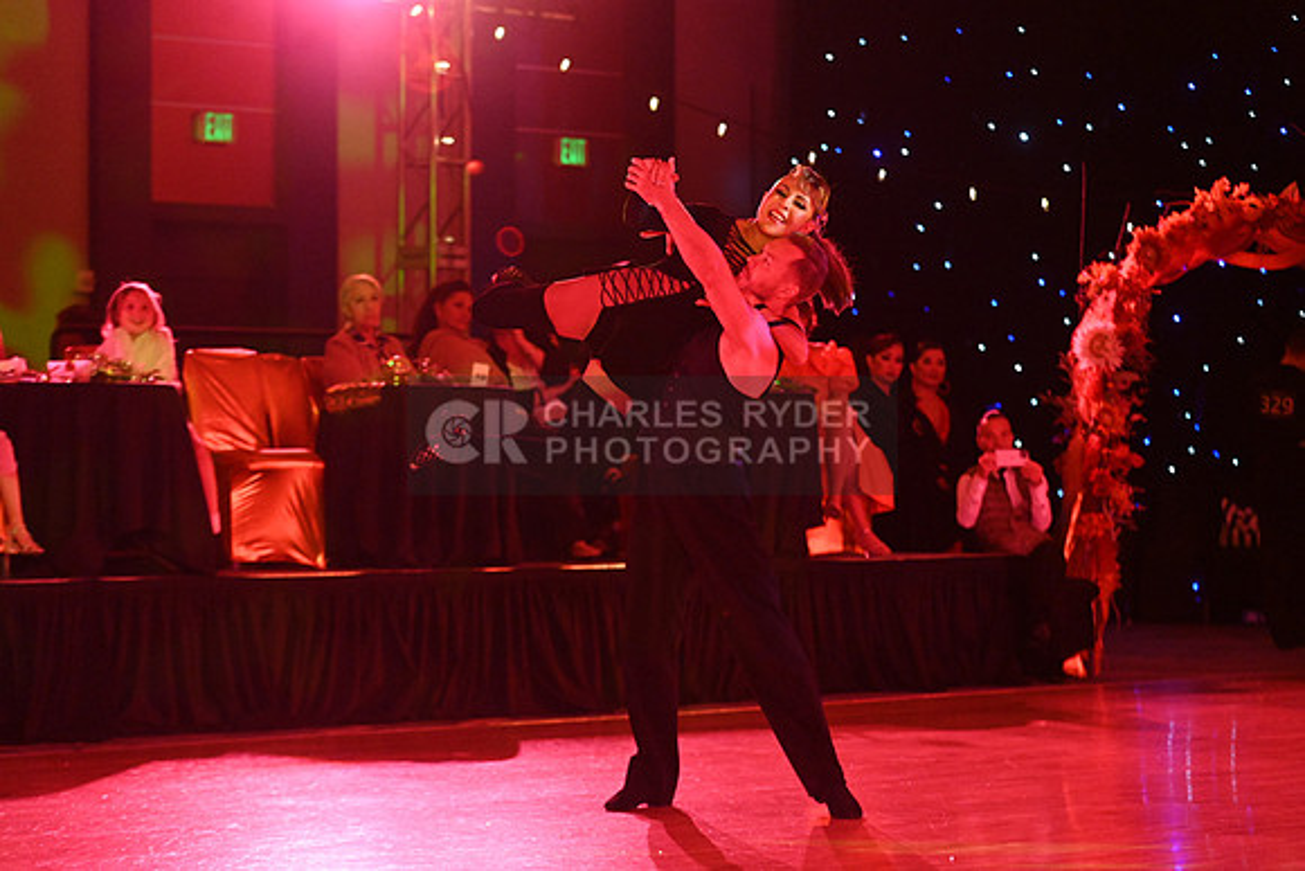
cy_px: 436
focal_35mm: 122
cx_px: 652
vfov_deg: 11.2
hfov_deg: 16.8
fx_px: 4423
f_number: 4
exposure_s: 1/400
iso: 6400
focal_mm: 122
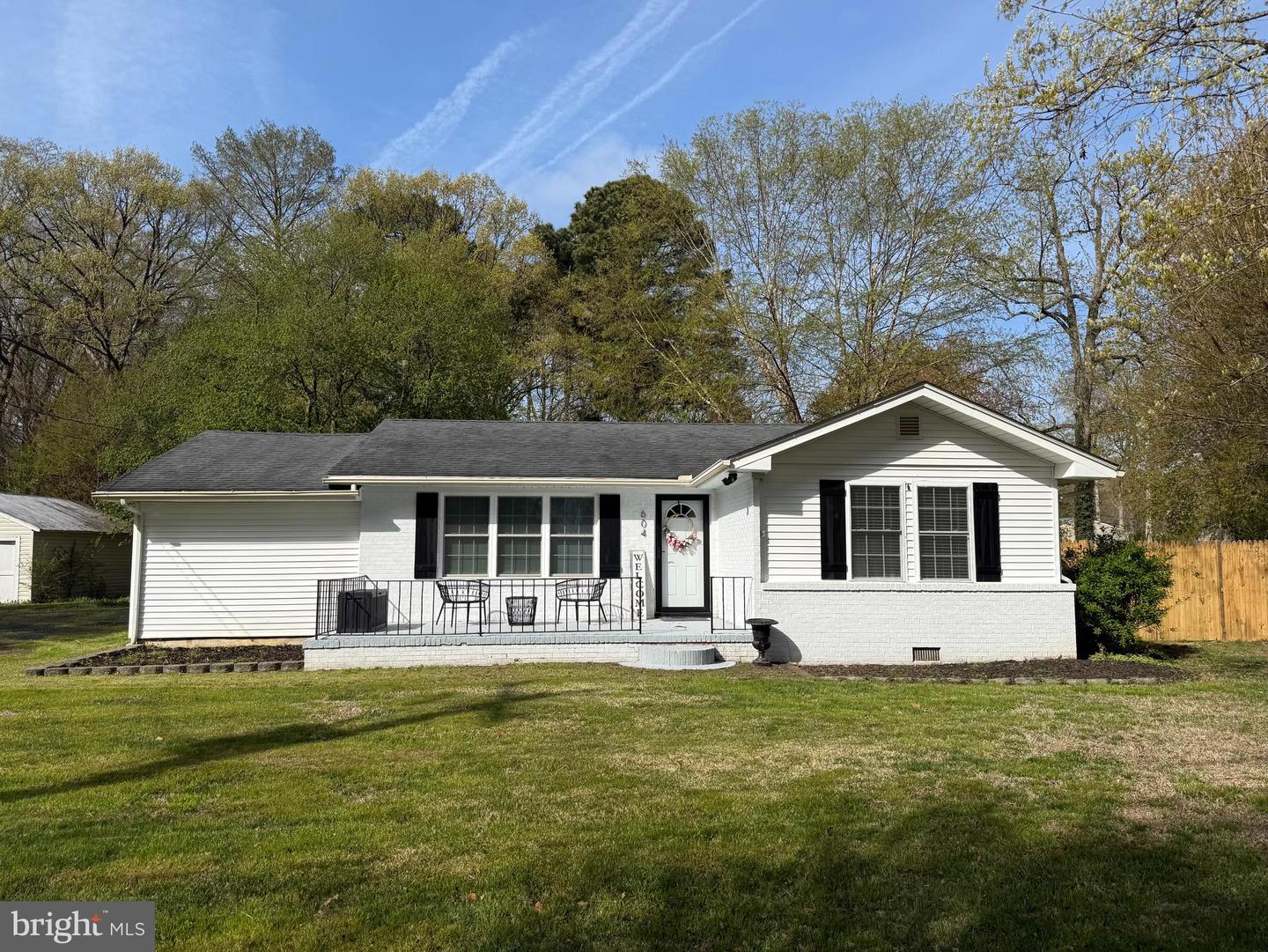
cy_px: 476
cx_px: 634
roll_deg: -0.3
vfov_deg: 56.8
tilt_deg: +5.7
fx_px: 879
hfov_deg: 71.6
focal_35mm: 24
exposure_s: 1/4975
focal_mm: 6.76
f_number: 1.78
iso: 80
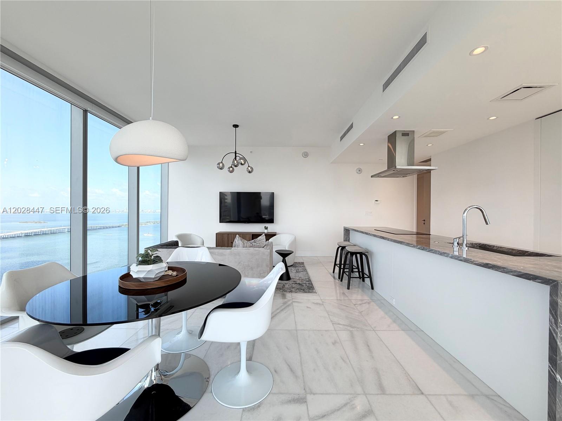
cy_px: 210
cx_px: 281
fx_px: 227
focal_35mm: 14
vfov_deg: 85.7
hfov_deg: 102.1
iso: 20
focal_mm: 2.22
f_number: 2.2
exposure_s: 1/120
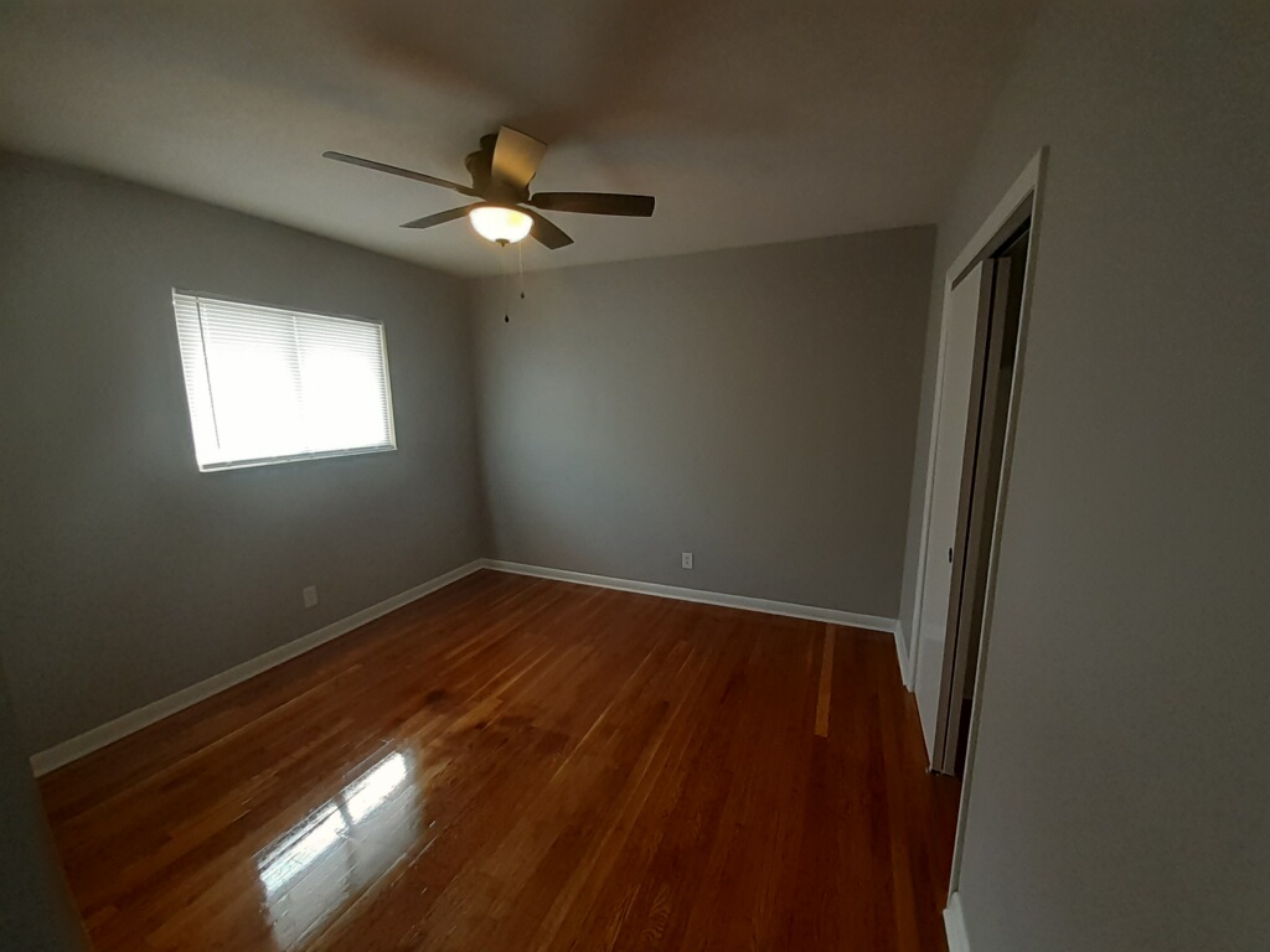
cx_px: 635
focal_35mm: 13
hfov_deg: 106.2
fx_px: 477
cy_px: 476
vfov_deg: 89.9
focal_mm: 1.13
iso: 125
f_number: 2.2
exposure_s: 1/40
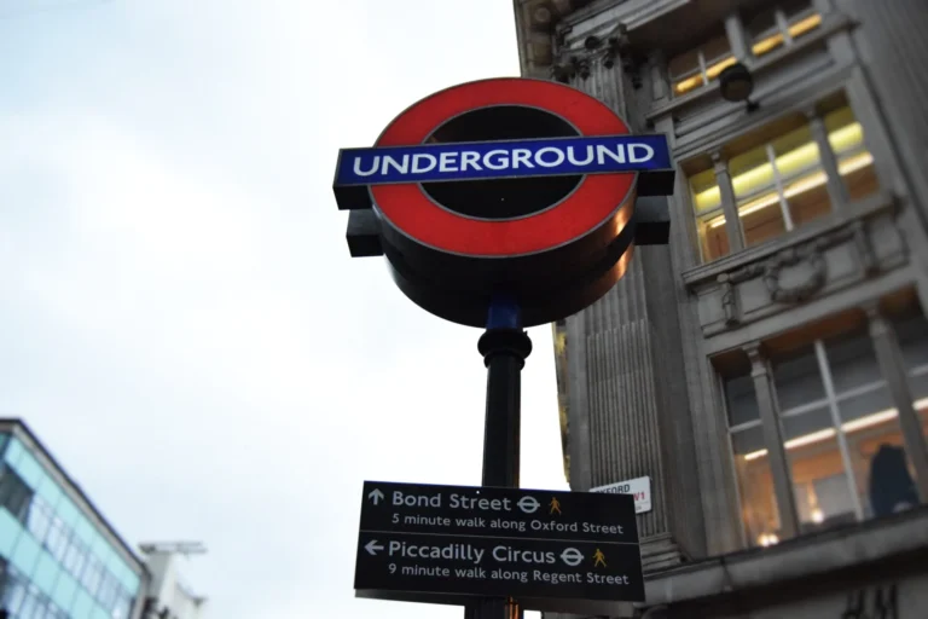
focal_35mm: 36
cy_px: 310
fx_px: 928
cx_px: 464
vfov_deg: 36.9
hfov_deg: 53.1
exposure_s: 1/2500
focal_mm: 24
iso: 6400
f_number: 3.8
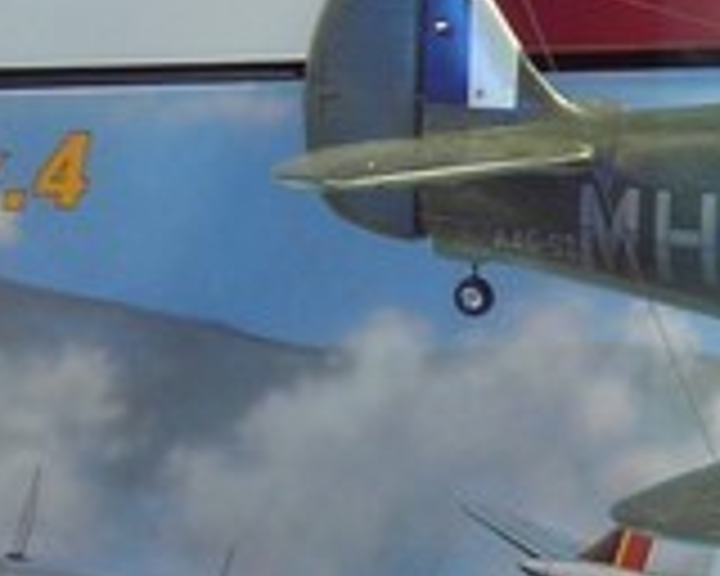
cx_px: 990
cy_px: 324
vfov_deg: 8.3
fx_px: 3964
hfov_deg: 10.1
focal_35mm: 186
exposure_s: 1/4.7
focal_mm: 6.3
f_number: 3.2
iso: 50
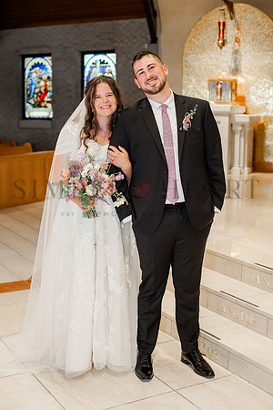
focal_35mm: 50
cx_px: 136
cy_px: 205
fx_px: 569
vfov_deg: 39.6
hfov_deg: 27.0
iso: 500
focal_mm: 50
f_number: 3.5
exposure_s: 1/125
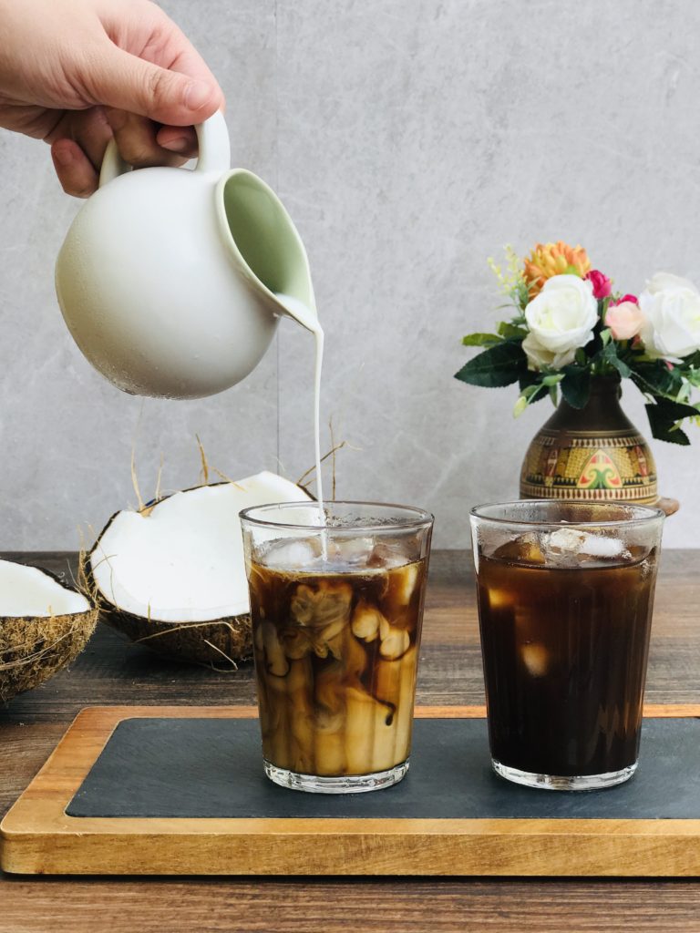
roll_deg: +1.0
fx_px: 1537
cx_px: 350
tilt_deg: -6.6
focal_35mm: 57
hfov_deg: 25.7
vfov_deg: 33.8
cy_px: 466
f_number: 2.8
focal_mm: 6.6
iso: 20
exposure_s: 1/167
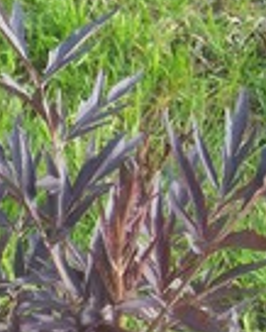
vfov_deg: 13.0
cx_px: -310
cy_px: 298
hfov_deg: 9.6
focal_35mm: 147
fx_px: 1445
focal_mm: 8
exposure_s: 1/350
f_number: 2.8
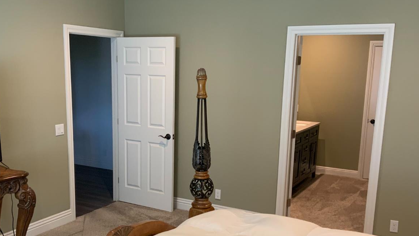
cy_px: 156
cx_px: 187
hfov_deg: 49.3
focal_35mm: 41
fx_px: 455
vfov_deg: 28.8
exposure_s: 1/60
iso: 100
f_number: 1.8
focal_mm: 3
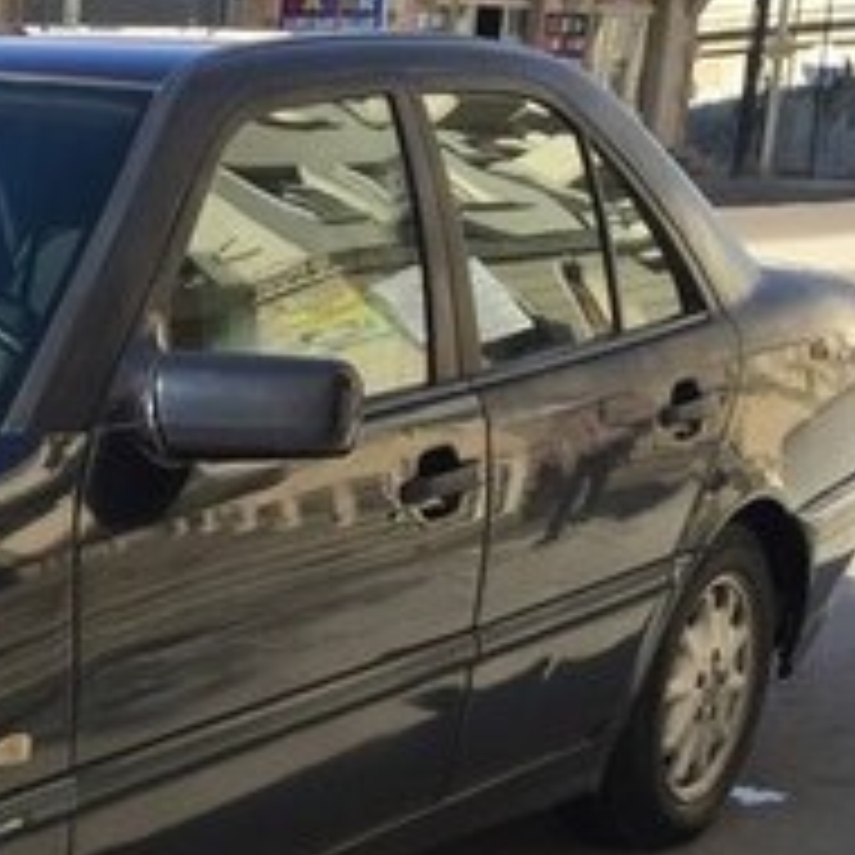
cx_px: -238
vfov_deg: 18.8
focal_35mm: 89
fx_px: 2487
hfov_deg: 18.3
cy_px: 934
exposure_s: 1/964
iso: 32
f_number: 2.2
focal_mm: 4.15
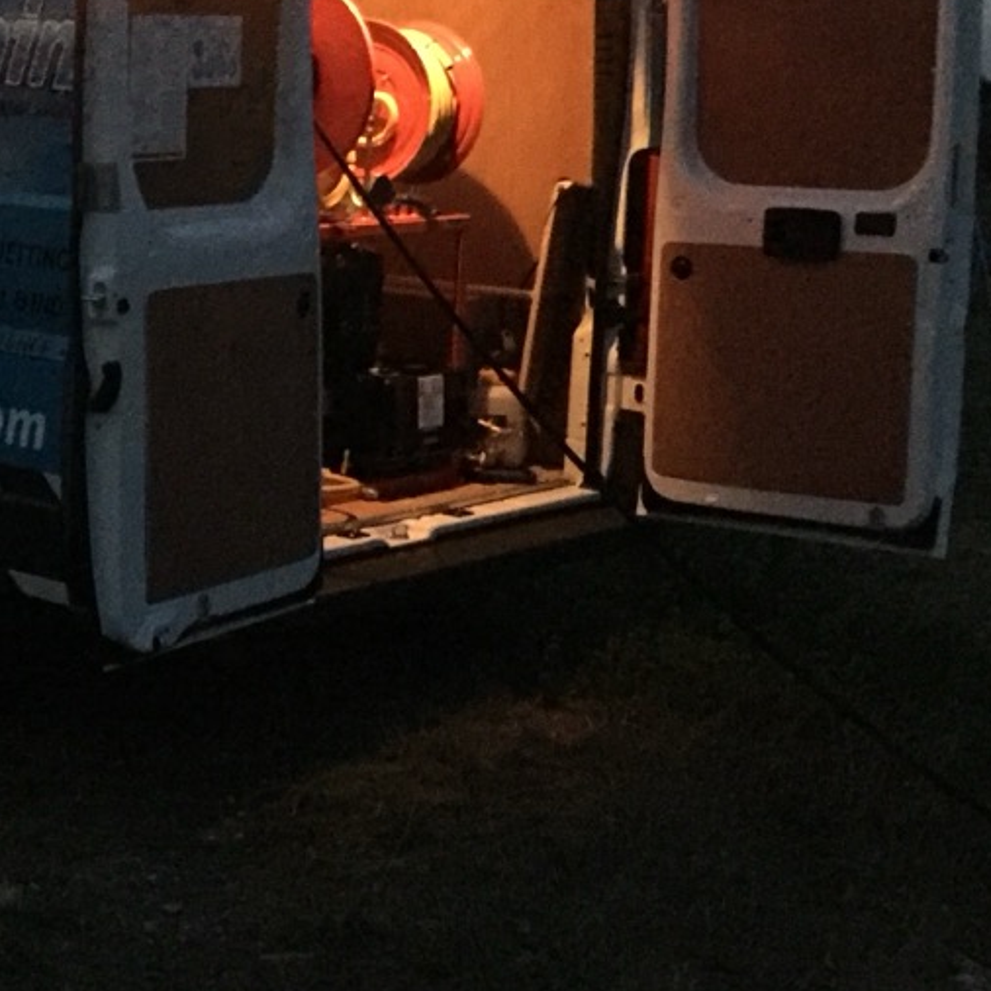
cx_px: -4
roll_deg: -2.8
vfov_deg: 22.6
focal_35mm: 76
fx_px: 2462
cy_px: 293
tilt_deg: -2.8
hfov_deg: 21.9
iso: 400
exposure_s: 1/4
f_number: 2.2
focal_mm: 4.15
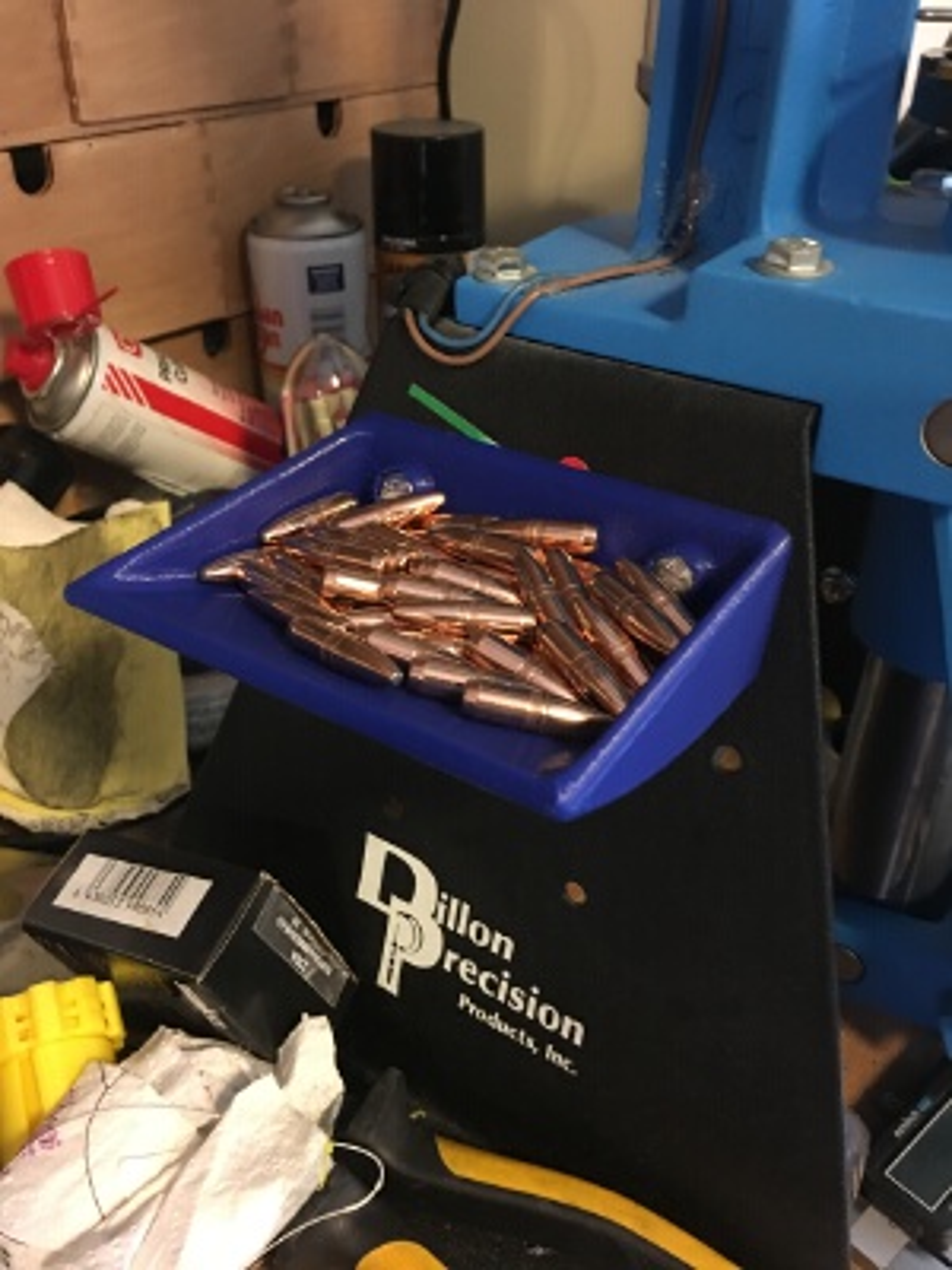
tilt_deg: -32.0
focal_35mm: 29
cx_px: 476
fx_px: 1063
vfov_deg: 61.7
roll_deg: -0.2
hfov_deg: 48.2
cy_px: 635
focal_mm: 4.15
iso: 80
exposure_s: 1/4
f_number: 2.2
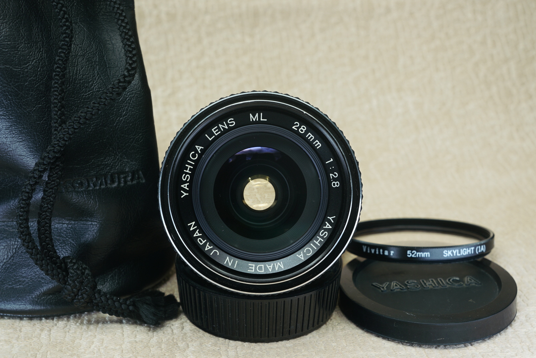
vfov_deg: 23.8
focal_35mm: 57
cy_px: 179
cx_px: 268
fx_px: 849
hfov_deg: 35.0
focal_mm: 38
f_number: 9
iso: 100
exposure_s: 1/1.25
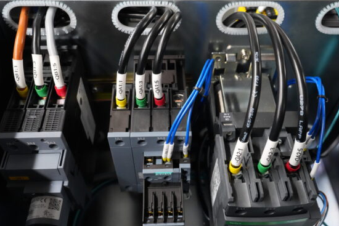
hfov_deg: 53.1
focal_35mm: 36
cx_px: 181
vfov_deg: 36.9
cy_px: 123
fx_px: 339
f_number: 8
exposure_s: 1/40
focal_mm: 33
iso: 8000
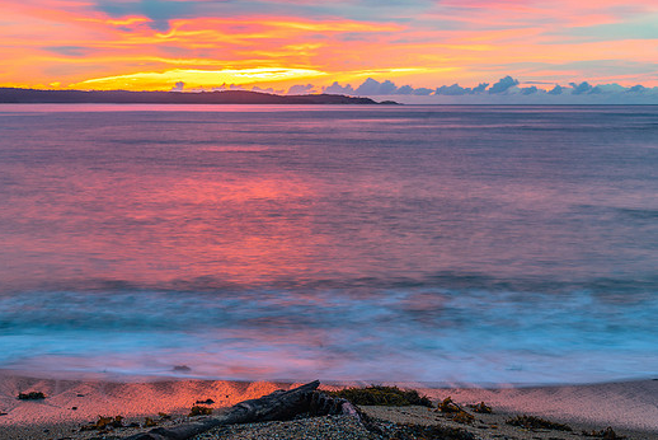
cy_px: 219
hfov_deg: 27.7
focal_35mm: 73
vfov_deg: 18.7
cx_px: 291
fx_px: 1335
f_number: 9
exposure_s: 6
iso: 100
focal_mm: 65
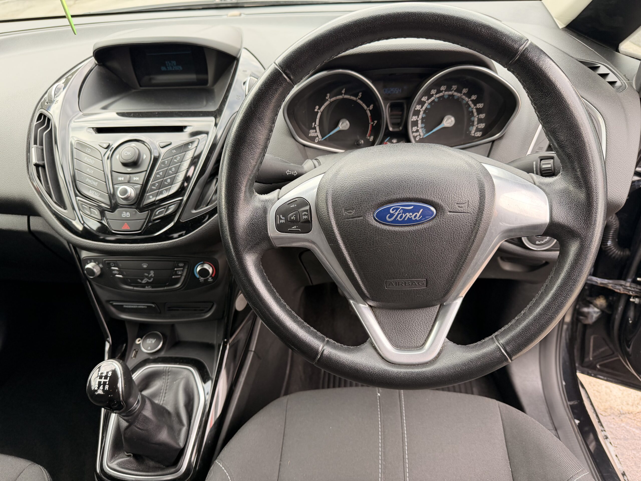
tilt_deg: -35.3
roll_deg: +7.5
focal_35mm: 24
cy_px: 240
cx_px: 320
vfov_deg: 56.8
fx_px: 444
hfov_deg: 71.6
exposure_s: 1/121
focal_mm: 6.76
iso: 125
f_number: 1.78
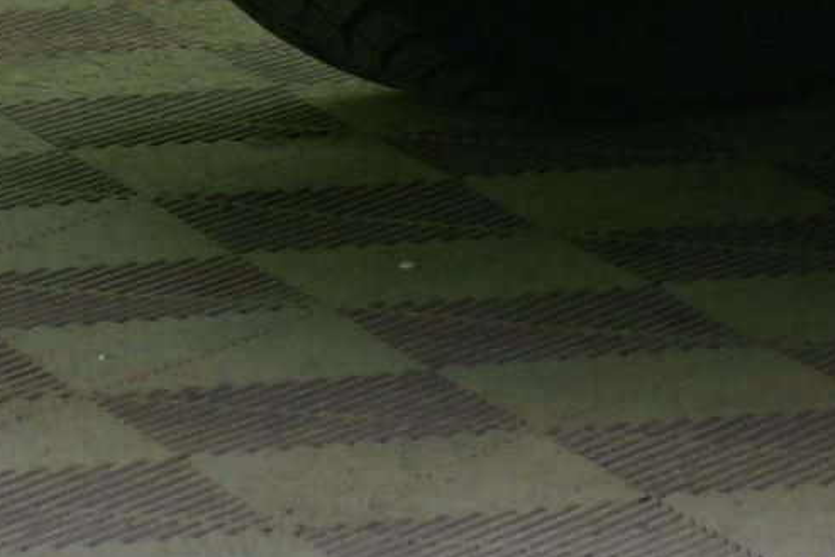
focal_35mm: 391
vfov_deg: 3.4
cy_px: -1290
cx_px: 2535
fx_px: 9071
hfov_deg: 5.0
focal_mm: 49
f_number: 4.5
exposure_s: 1/6
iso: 400
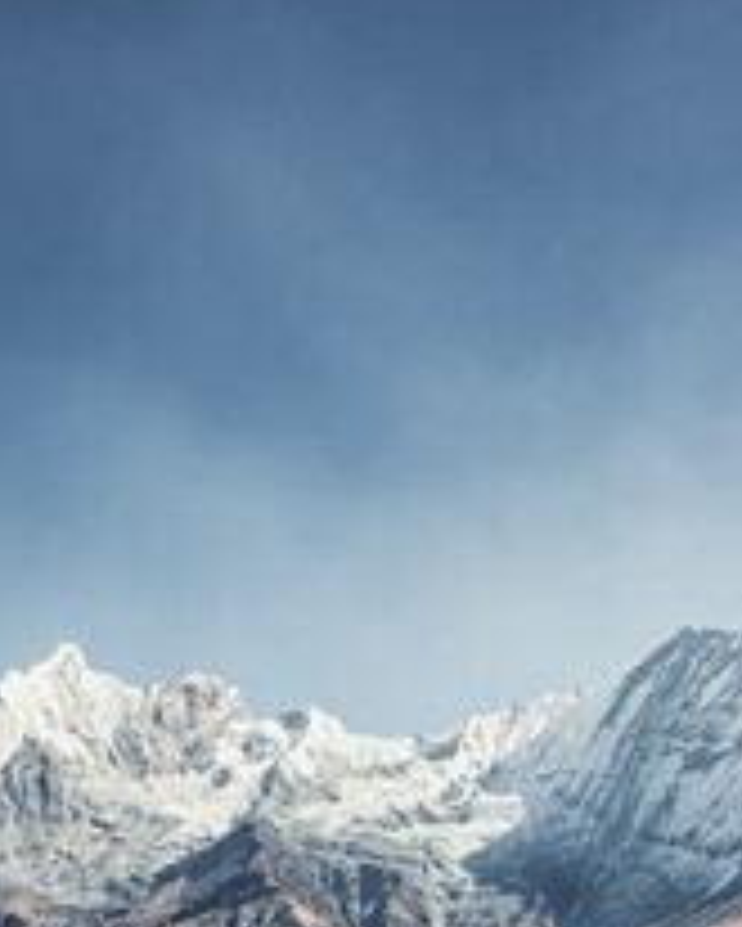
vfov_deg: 29.5
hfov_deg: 26.2
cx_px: 306
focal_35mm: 58
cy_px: 997
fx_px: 1591
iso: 64
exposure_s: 1/200
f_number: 7.1
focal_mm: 17
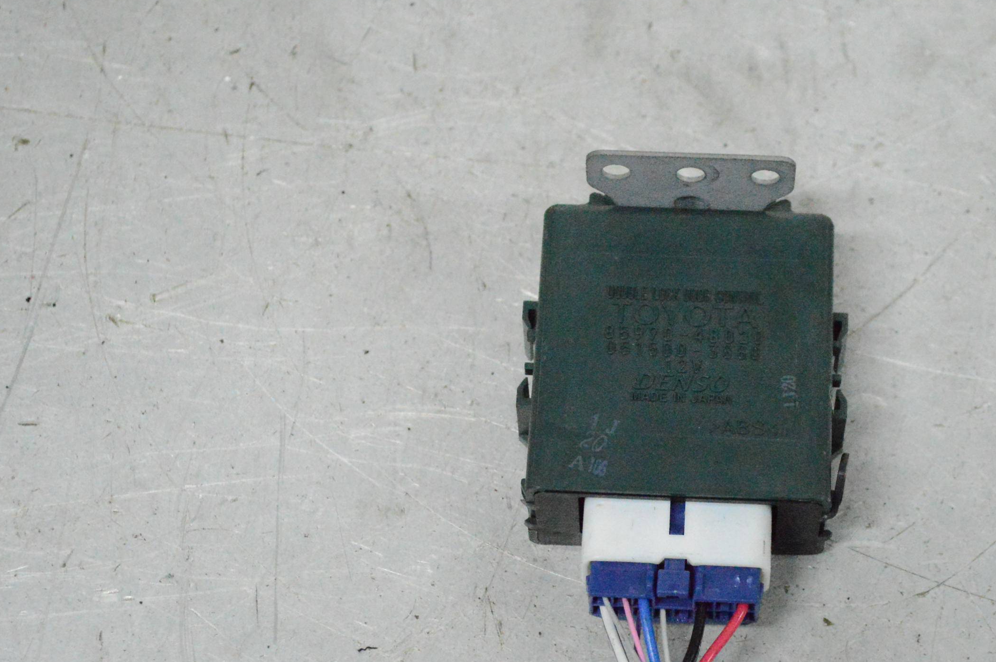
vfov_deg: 14.1
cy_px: 369
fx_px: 2674
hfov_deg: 21.0
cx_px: 672
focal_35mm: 97
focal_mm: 45
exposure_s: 1/800
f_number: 5.6
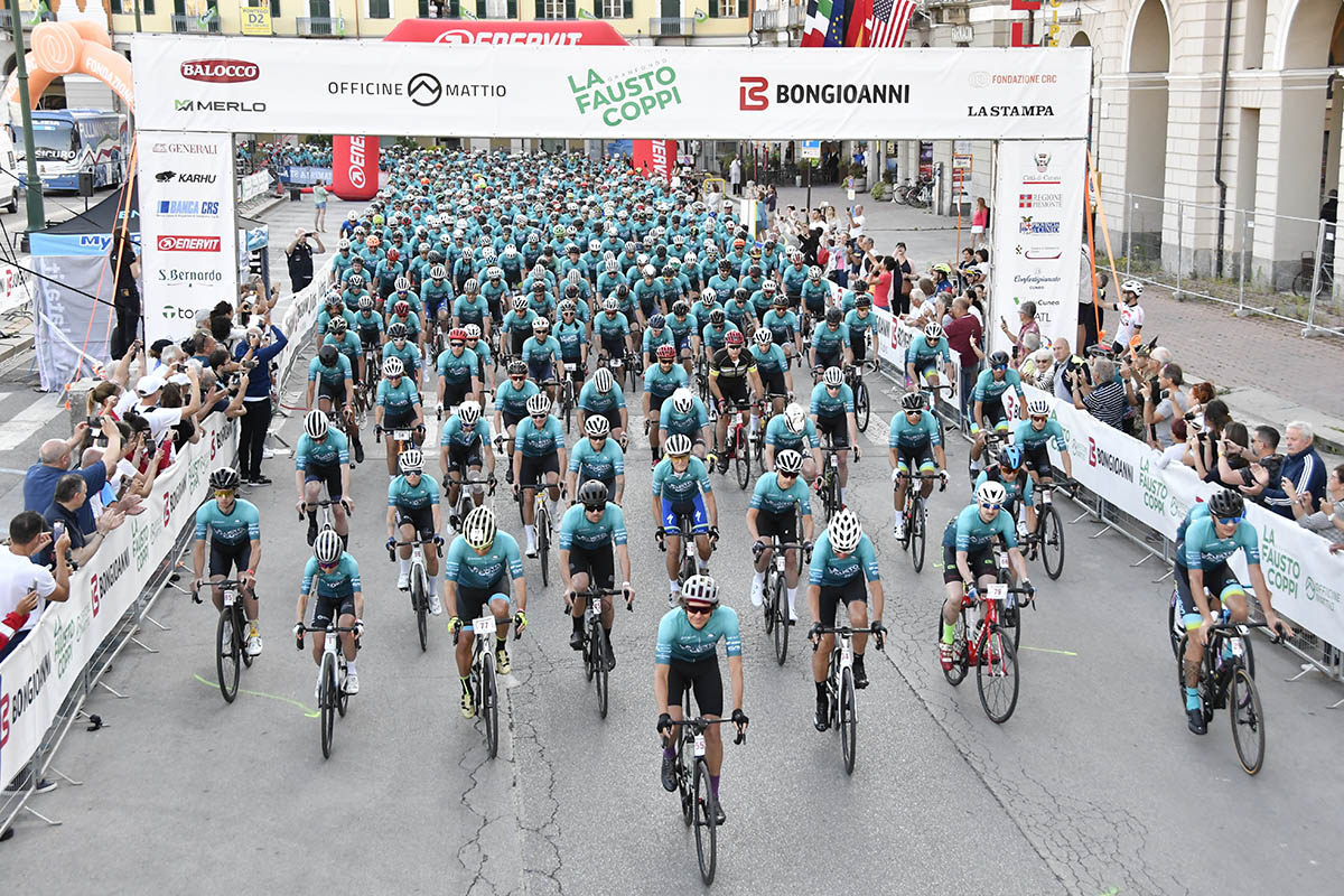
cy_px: 448
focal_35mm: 60
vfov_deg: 22.6
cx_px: 672
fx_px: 2240
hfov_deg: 33.4
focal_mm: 40
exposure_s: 1/640
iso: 2000
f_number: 7.1
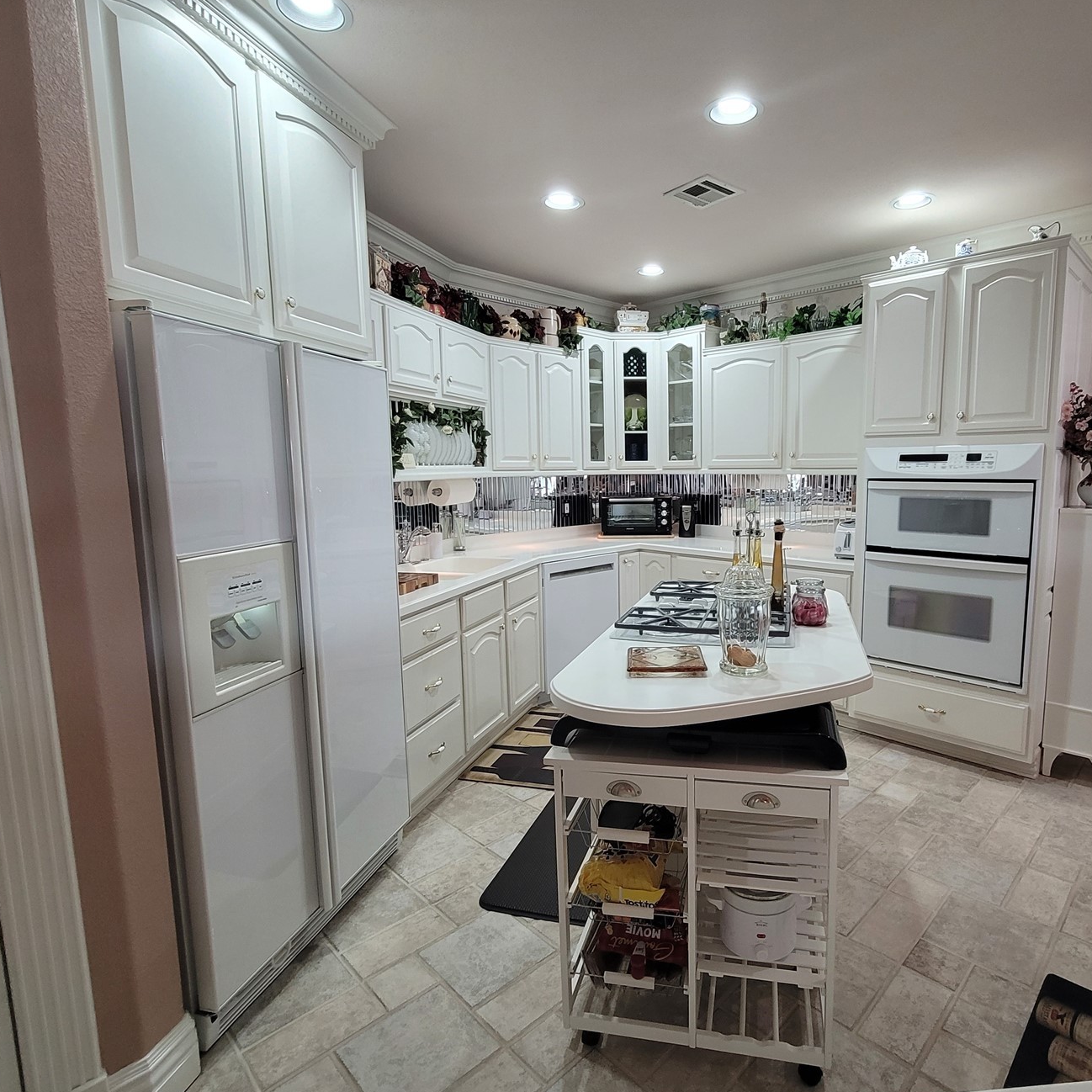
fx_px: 607
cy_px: 546
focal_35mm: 17
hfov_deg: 83.3
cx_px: 633
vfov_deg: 84.0
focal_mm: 2.2
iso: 250
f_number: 2.2
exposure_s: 1/60
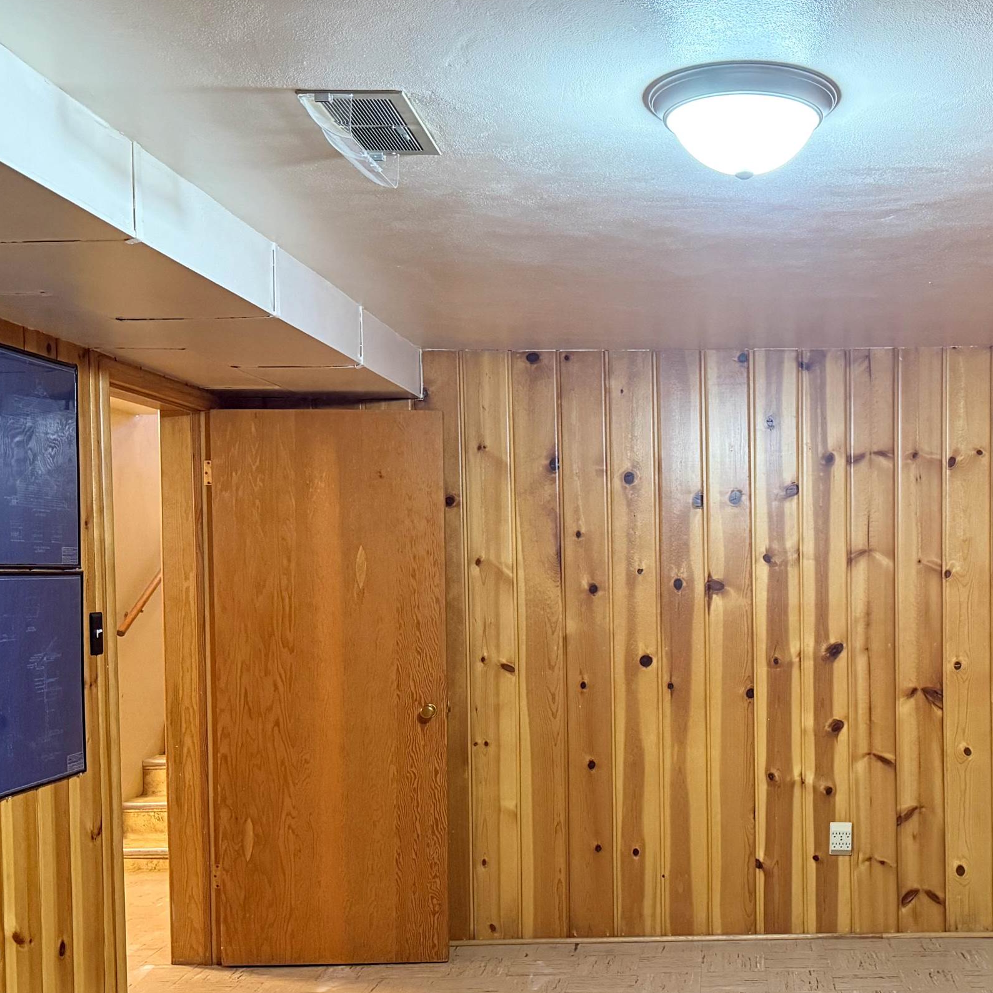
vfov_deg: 40.6
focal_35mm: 41
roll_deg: +0.6
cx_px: 744
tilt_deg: -2.4
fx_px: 1331
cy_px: 622
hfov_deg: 39.8
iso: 800
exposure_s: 1/40
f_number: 1.78
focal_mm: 6.76
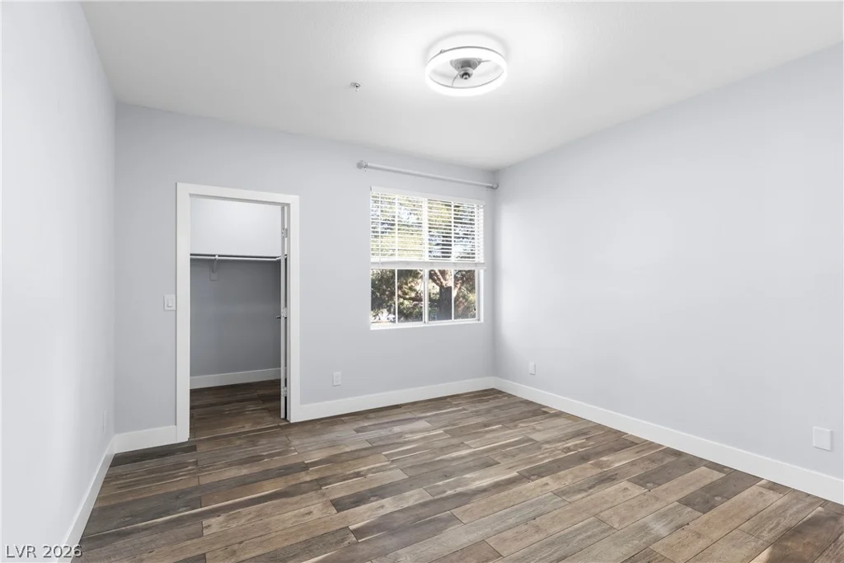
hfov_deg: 93.3
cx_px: 422
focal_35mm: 17
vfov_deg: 70.5
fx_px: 399
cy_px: 282
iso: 400
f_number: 8
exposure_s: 1/6
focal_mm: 17
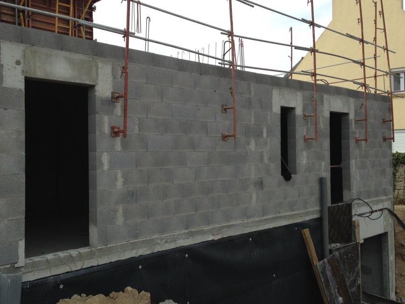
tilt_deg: -1.1
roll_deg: +3.0
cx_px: 179
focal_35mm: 39
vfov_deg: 36.8
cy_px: 149
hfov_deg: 47.8
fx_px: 456
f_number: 2.4
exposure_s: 1/861
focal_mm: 4.12
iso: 50
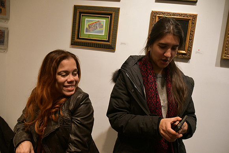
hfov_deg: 67.4
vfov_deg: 48.0
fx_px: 172
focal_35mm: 27
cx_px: 114
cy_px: 76
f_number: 3.5
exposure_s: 1/125
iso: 2500
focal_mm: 18
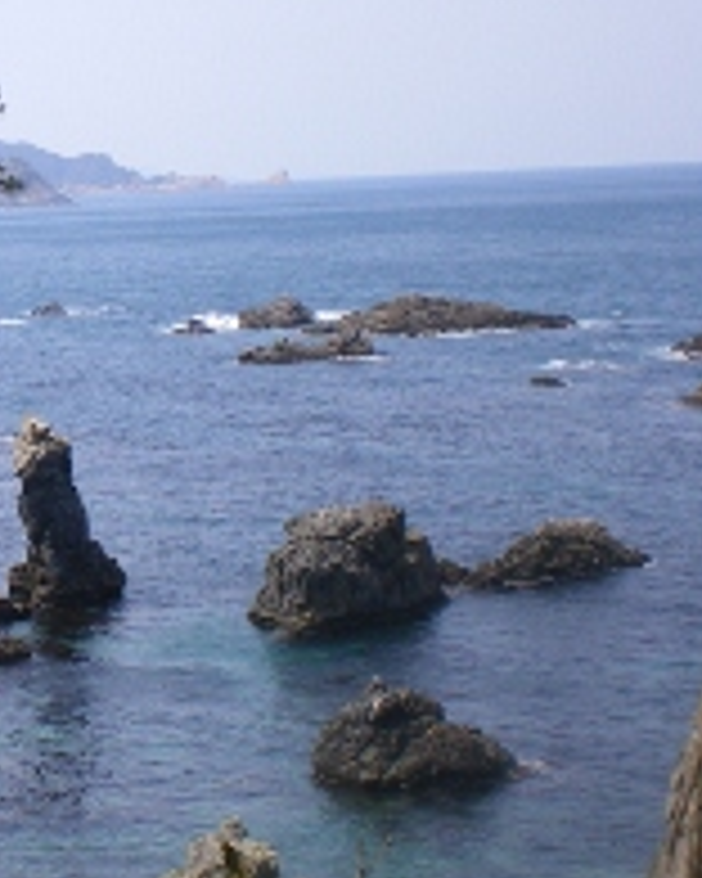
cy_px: 302
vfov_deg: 19.1
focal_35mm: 100
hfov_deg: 14.8
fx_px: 2597
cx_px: -194
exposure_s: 1/200
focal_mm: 8.4
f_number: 5.2
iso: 64
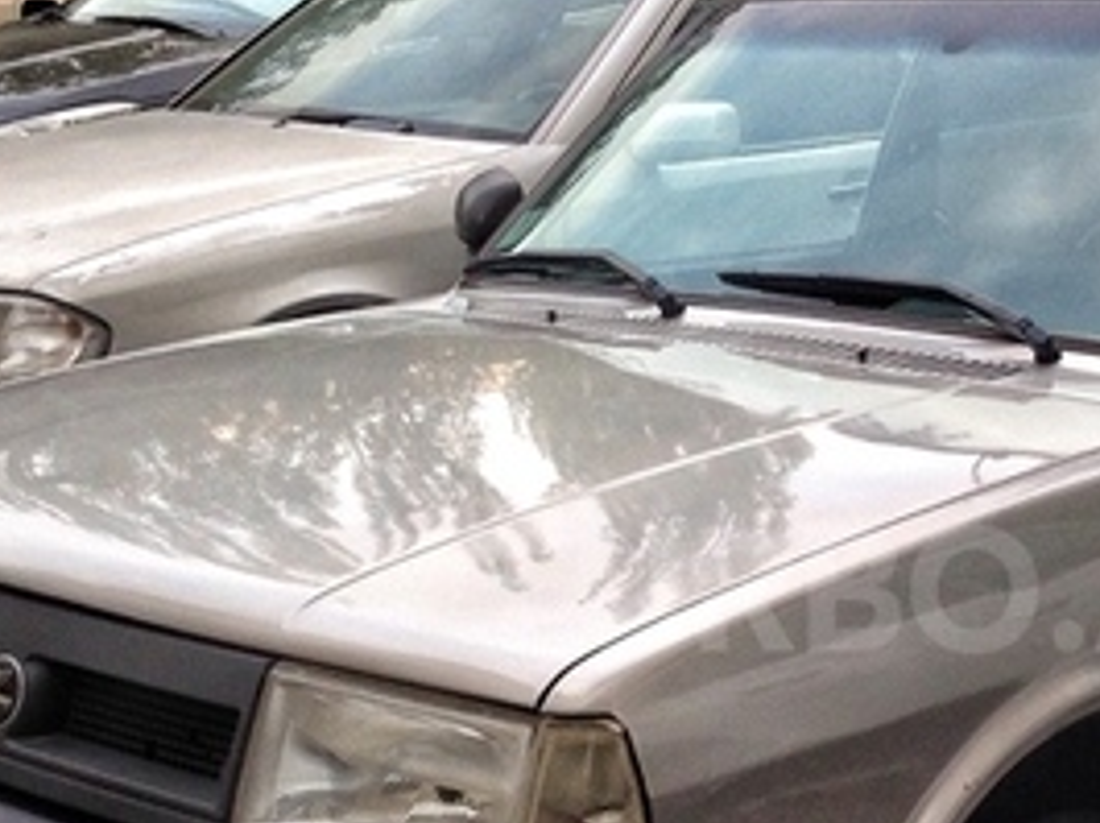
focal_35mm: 82
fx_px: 2603
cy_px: 589
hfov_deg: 23.5
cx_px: 893
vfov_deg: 17.9
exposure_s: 1/120
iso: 64
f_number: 2.4
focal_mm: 4.12
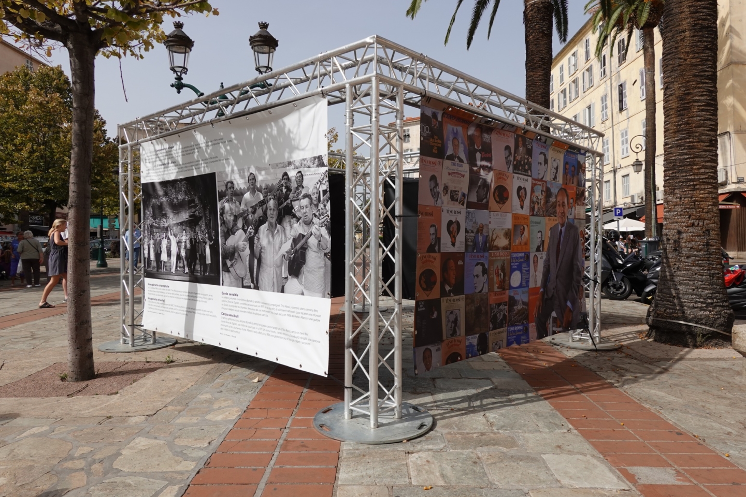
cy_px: 239
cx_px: 383
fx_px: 518
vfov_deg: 51.3
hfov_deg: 71.5
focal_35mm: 25
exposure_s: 1/1000
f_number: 4.5
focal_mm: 9
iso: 100
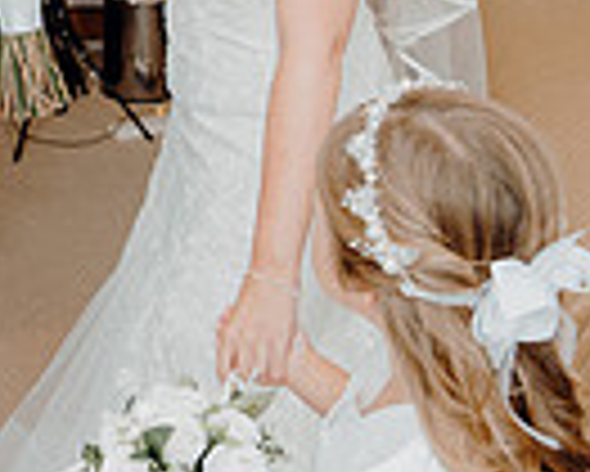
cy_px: 16
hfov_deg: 18.4
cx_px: -63
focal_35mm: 100
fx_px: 1747
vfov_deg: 15.2
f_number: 3.5
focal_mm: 24
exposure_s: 1/160
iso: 250
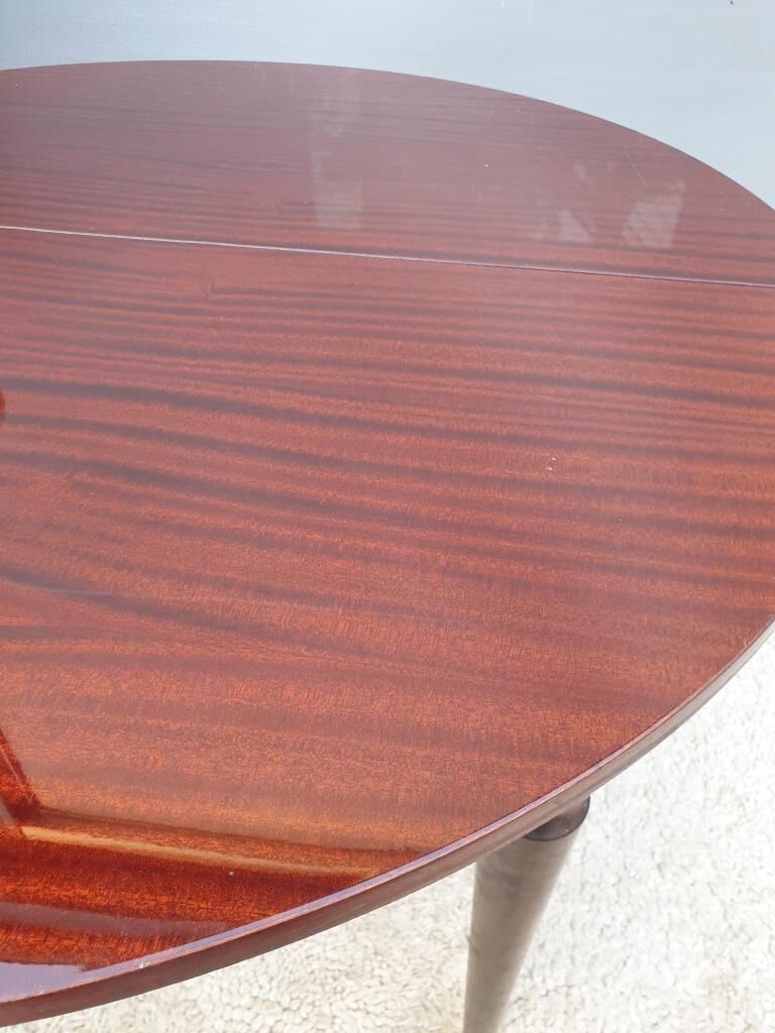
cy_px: 516
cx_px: 388
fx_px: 776
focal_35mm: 26
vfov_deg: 67.3
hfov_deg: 53.1
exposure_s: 1/50
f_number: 2.4
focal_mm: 4.3
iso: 200
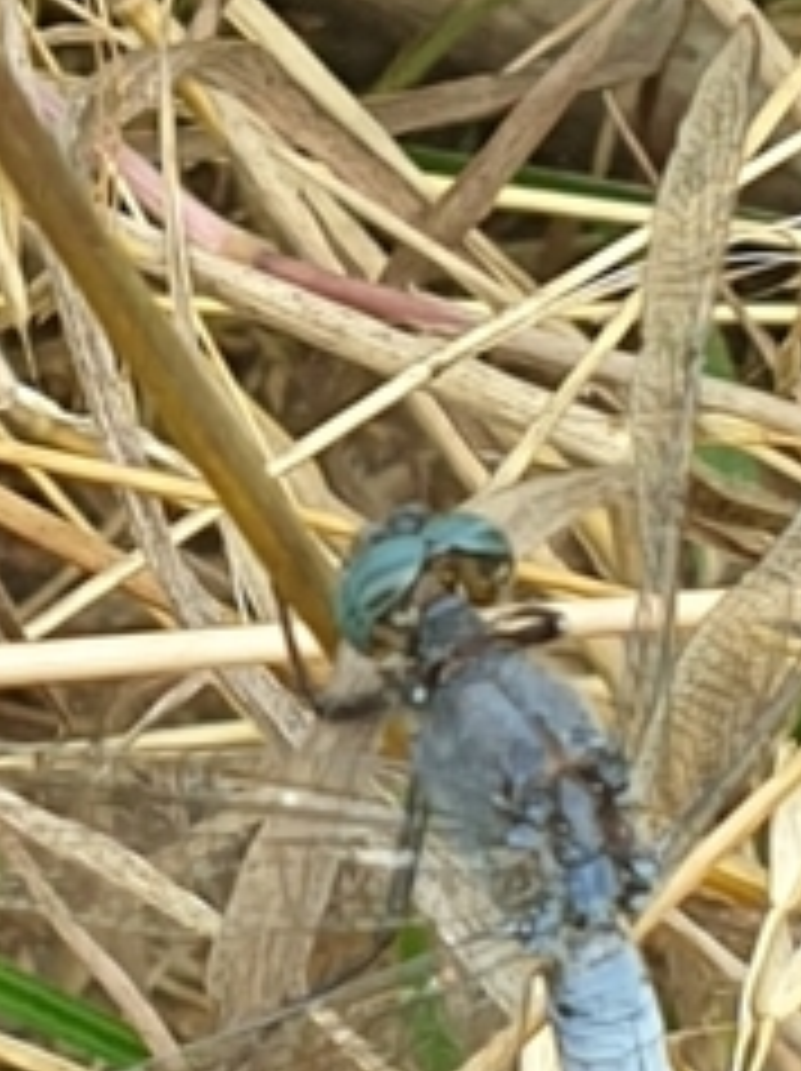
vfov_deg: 27.0
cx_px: 418
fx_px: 2164
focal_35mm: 70
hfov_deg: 21.0
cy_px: 936
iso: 50
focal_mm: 4.3
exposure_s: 1/202
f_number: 2.4
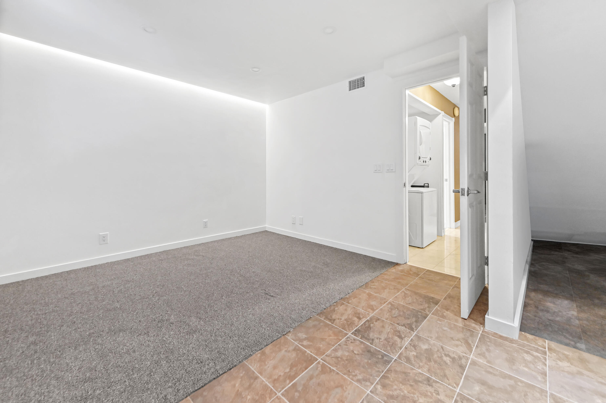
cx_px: 303
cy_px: 202
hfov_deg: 104.3
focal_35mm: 14
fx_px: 236
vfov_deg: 81.1
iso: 1250
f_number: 9
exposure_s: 1/5
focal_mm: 14
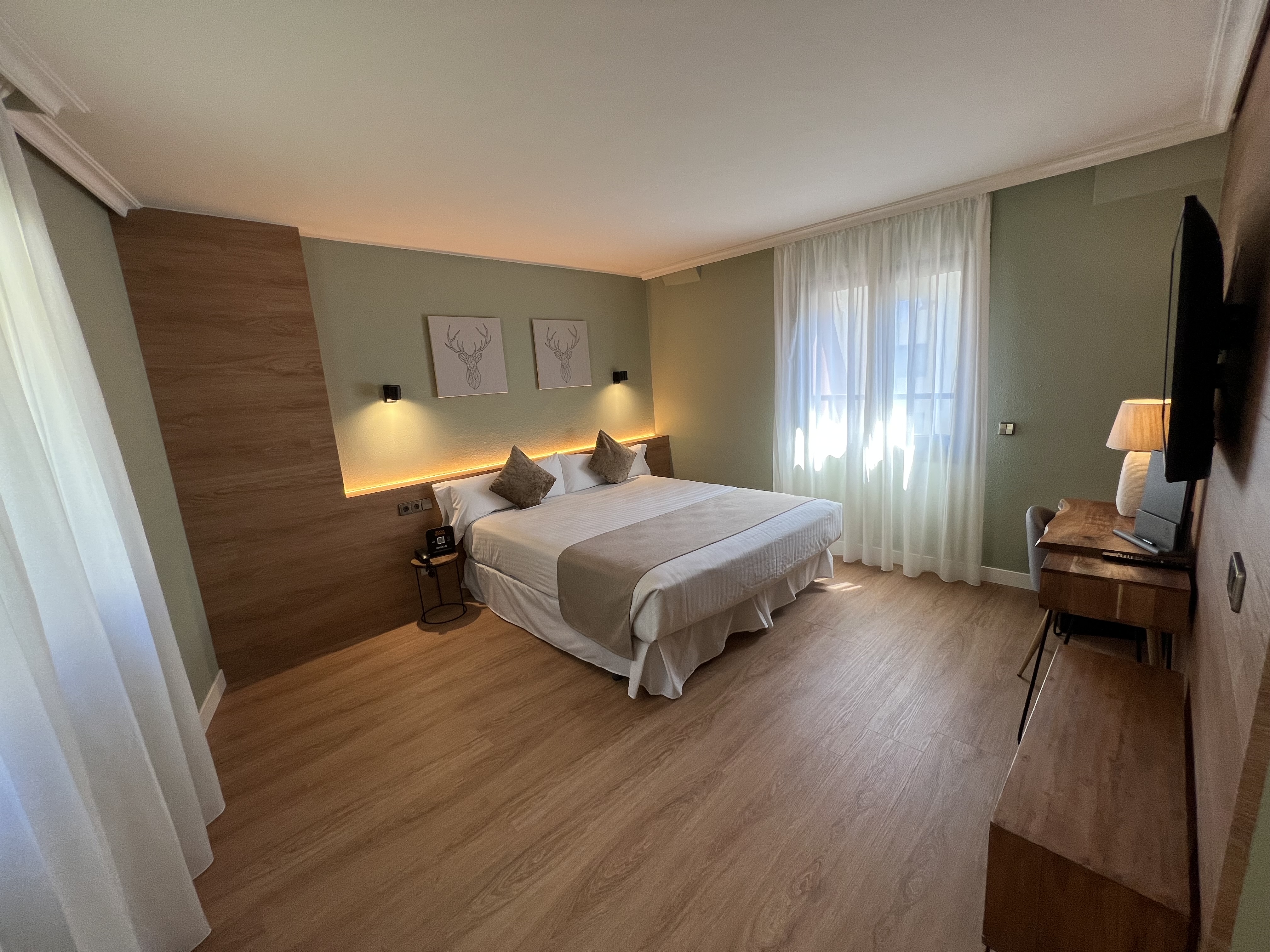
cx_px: 635
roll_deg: +4.6
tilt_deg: -10.9
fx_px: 477
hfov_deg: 106.2
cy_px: 476
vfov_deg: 89.9
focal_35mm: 13
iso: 100
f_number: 1.8
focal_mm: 1.57
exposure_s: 1/100
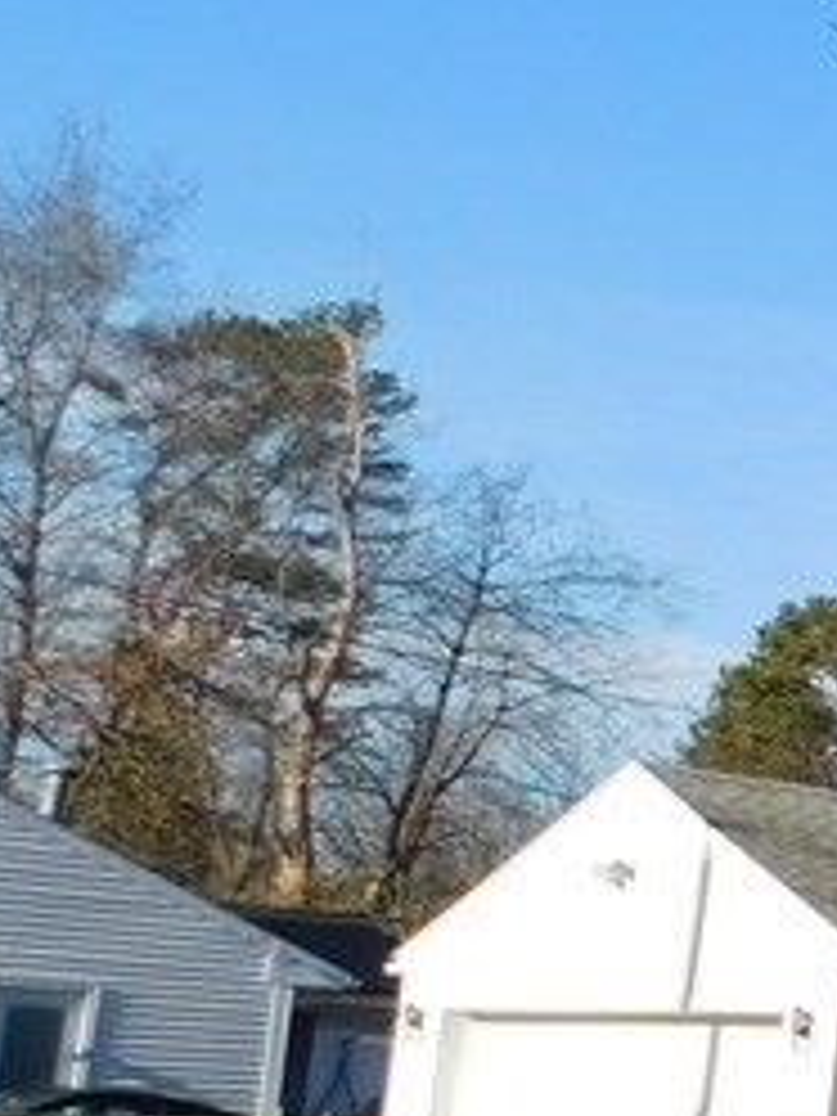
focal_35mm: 95
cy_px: 680
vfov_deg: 20.6
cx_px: 2182
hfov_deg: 11.8
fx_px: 3063
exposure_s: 1/1250
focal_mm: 4
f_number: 3
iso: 125
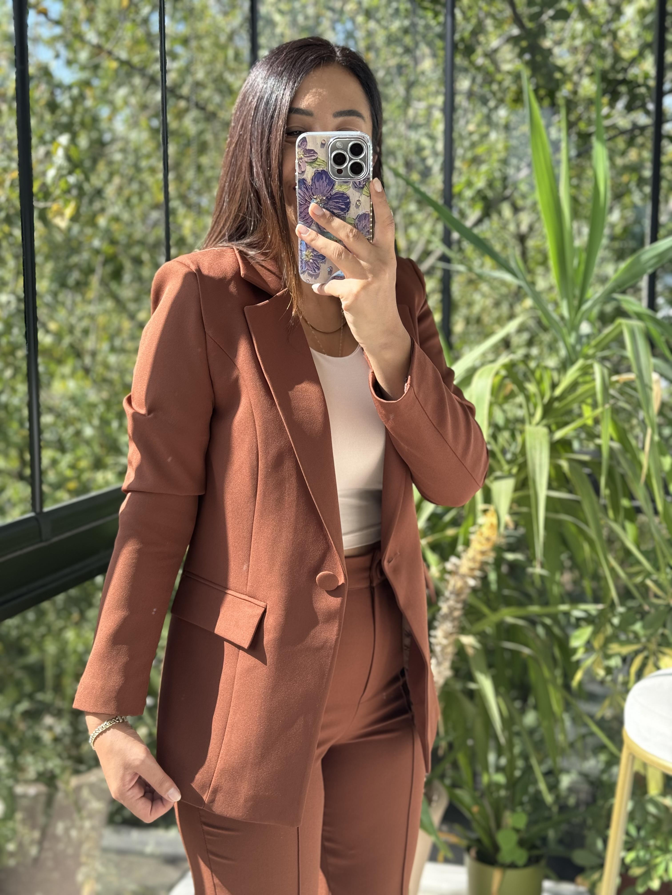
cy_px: 448
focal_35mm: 48
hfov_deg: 30.3
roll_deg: +0.3
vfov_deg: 39.7
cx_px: 336
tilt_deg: -17.5
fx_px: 1242
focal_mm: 6.76
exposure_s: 1/338
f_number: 1.78
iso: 64
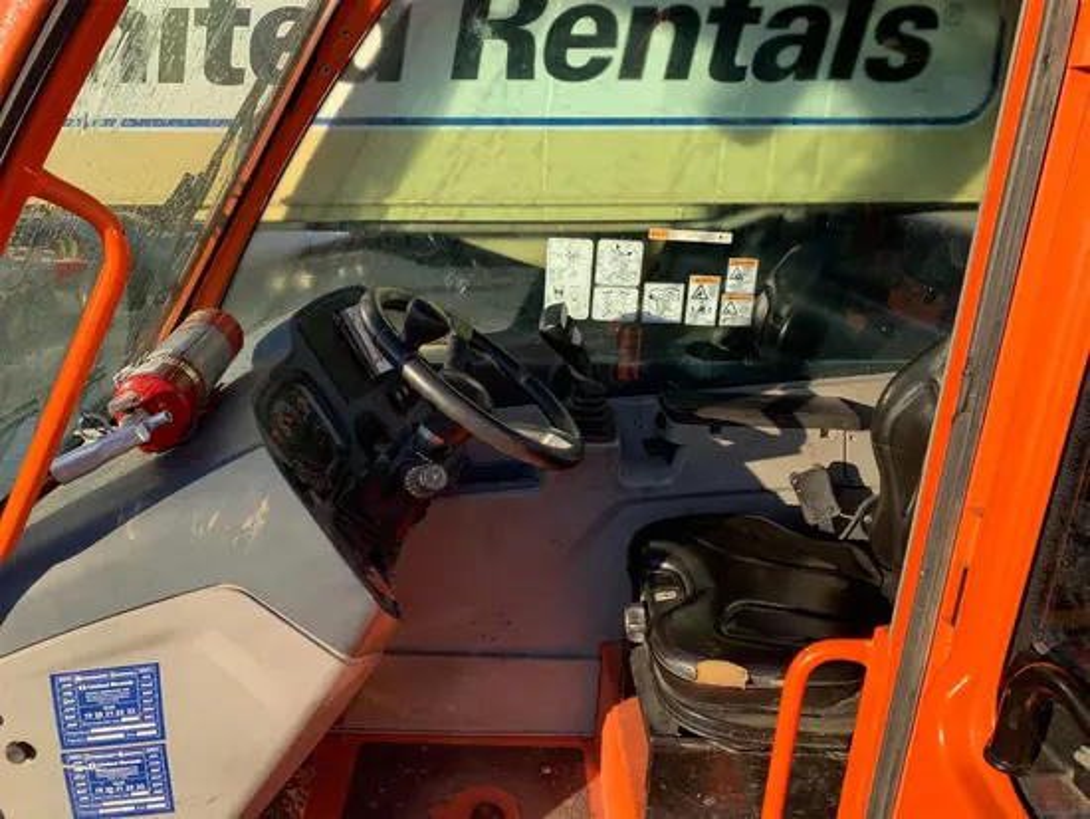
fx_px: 819
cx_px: 545
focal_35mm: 26
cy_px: 410
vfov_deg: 53.1
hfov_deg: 67.3
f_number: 1.8
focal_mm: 4.25
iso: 25
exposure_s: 1/561
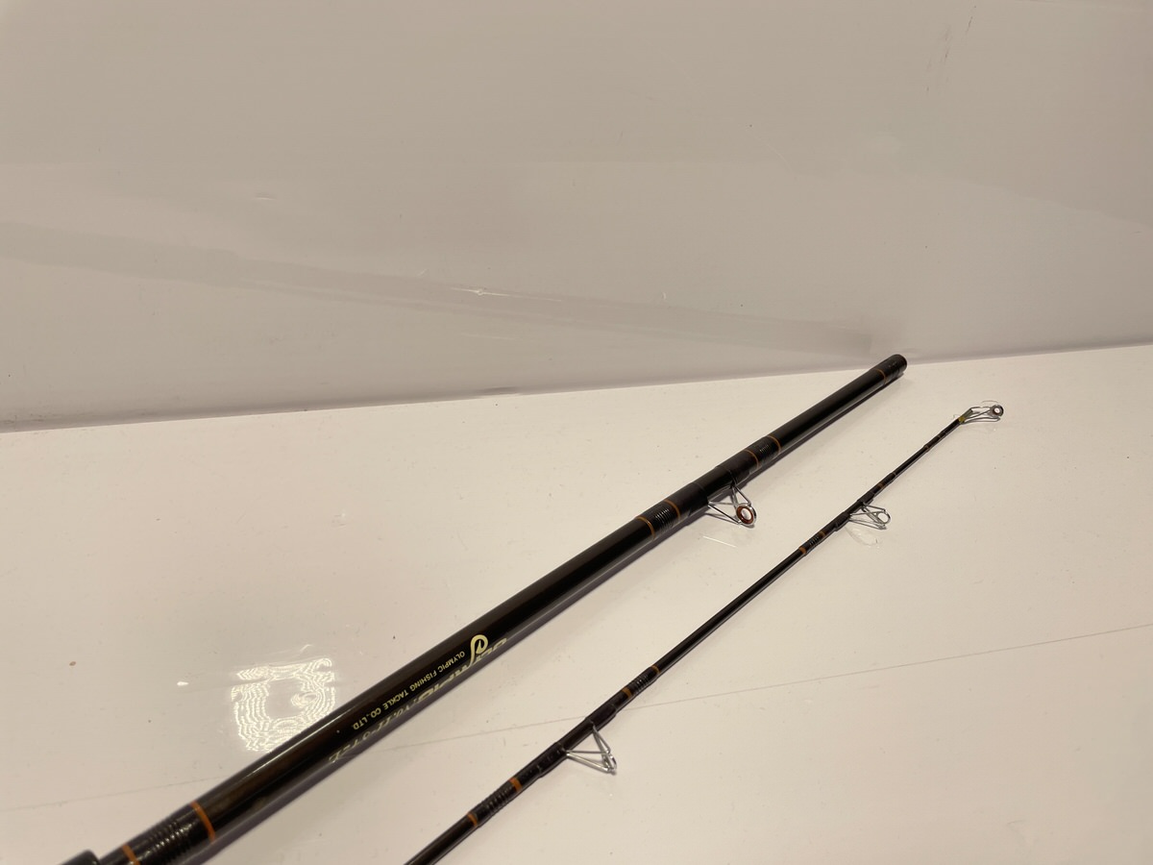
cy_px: 432
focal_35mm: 26
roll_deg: -2.7
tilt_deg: -27.2
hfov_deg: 67.3
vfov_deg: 53.1
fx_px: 866
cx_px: 576
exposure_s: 1/252
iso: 32
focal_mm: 4.2
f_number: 1.6
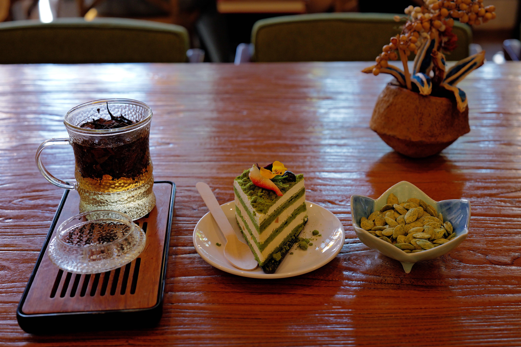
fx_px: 752
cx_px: 288
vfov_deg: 25.9
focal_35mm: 52
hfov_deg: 38.2
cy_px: 148
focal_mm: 43
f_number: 4
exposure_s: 1/125
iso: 800
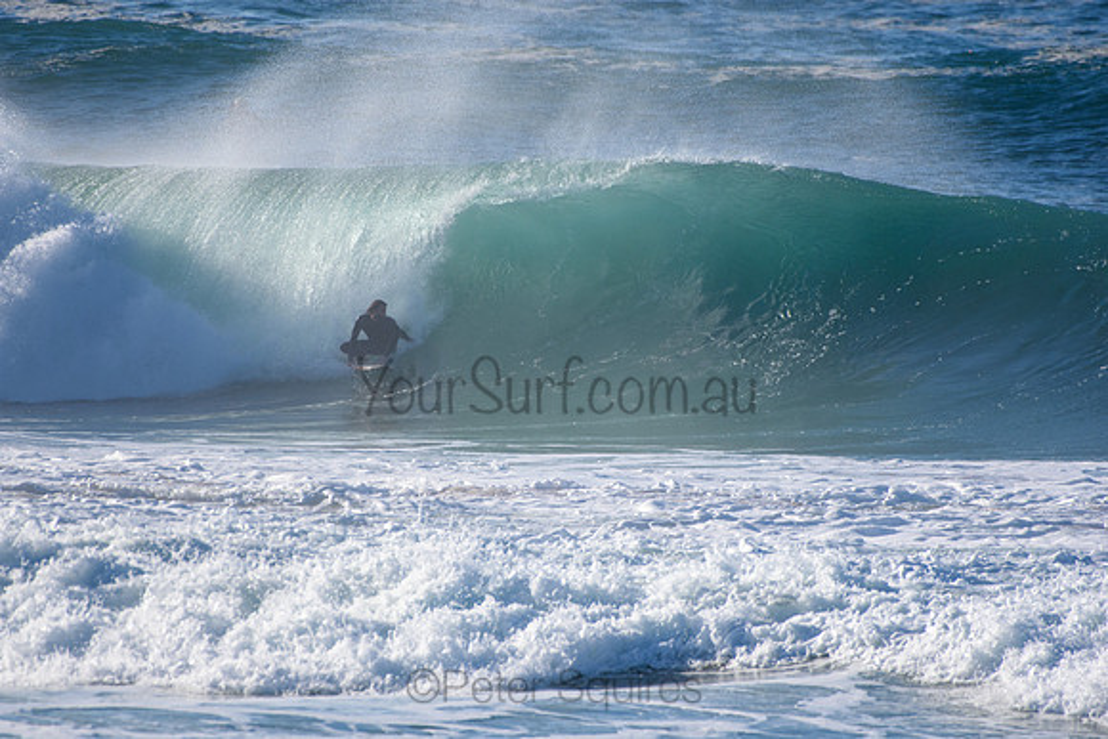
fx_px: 23088
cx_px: 554
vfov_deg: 1.8
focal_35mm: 750
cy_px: 370
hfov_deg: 2.7
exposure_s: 1/2000
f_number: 5.6
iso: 280
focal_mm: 500
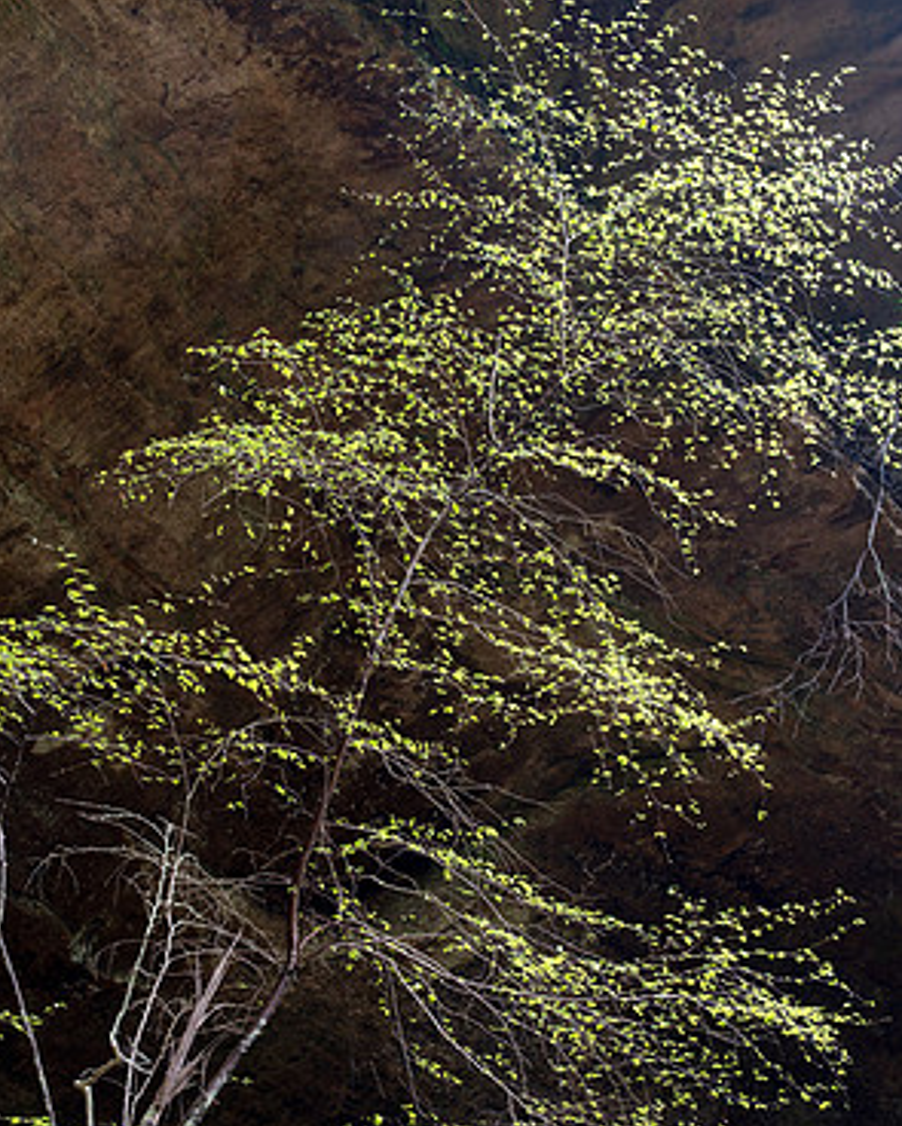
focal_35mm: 86
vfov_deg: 22.2
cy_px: 624
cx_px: 446
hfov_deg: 17.9
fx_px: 2866
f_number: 10
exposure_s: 1
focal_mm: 50
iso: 100
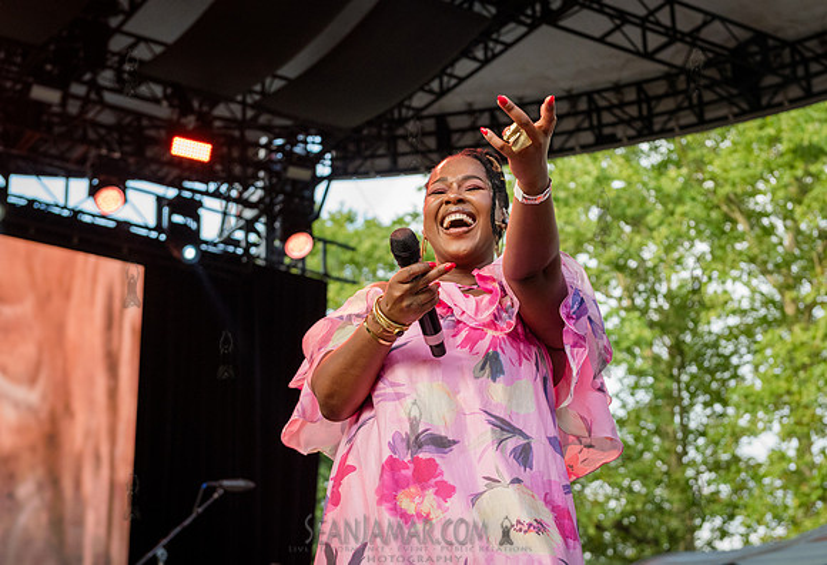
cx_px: 470
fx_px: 1573
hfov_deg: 29.4
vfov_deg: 20.3
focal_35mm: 68
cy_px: 312
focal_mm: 60
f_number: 4.5
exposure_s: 1/640
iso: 2000
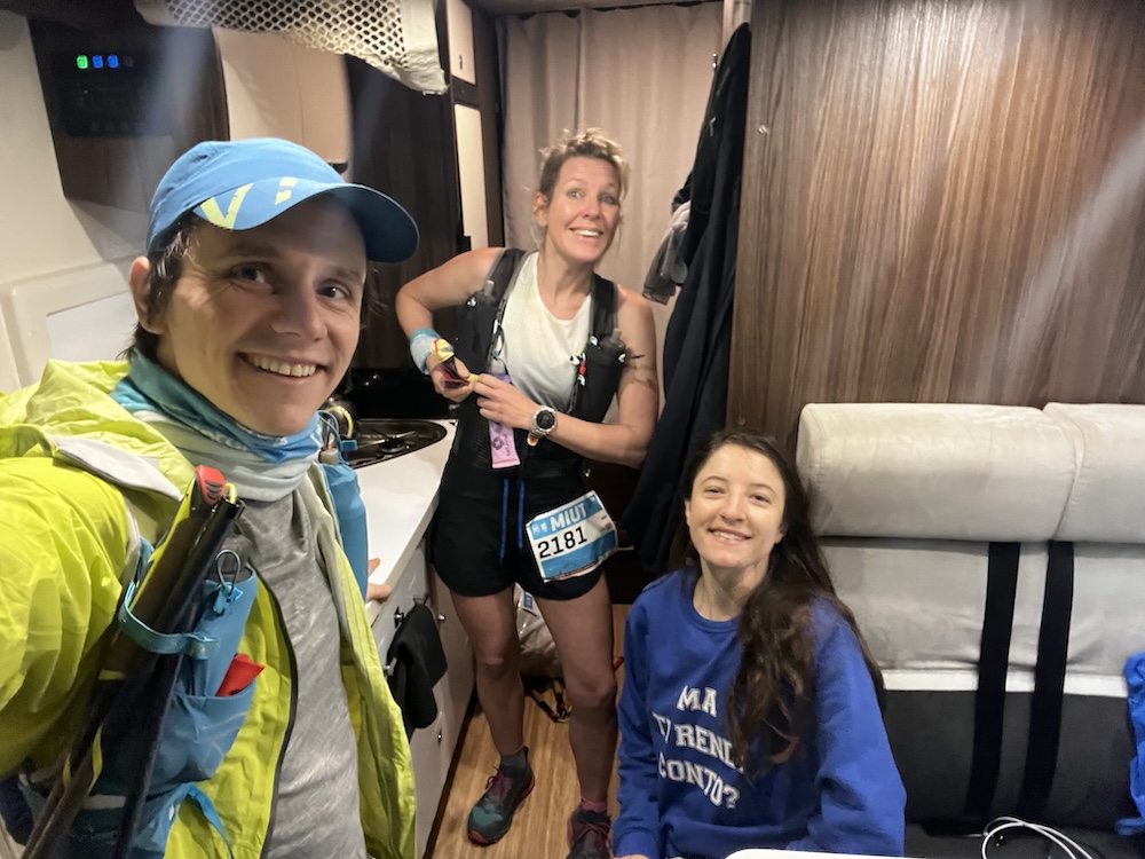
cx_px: 572
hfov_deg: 73.9
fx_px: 761
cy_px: 430
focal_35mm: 23
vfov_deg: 58.9
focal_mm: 2.71
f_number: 2.2
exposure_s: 1/28
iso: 800
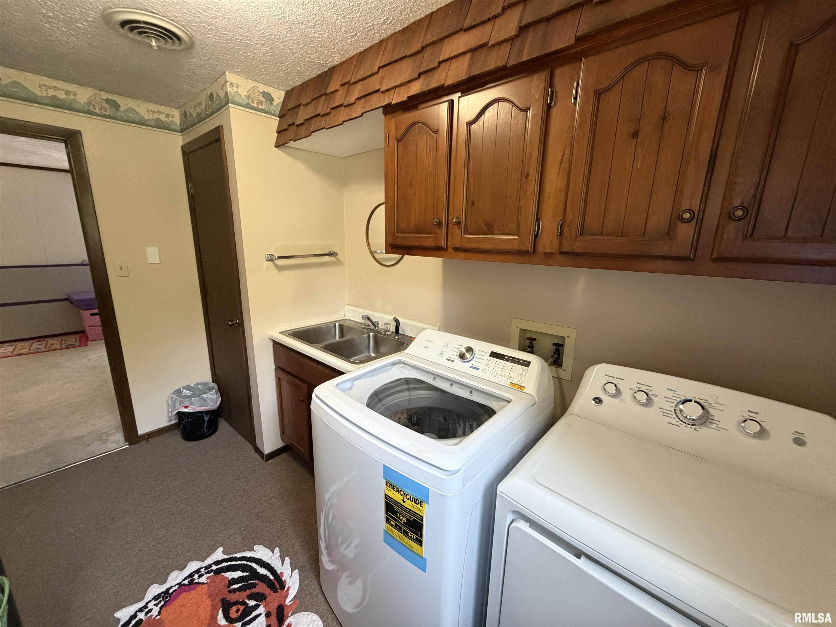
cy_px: 314
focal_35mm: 14
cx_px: 418
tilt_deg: -11.1
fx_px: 338
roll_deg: +0.7
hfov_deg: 102.1
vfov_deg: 85.7
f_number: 2.2
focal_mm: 2.22
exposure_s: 1/60
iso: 500
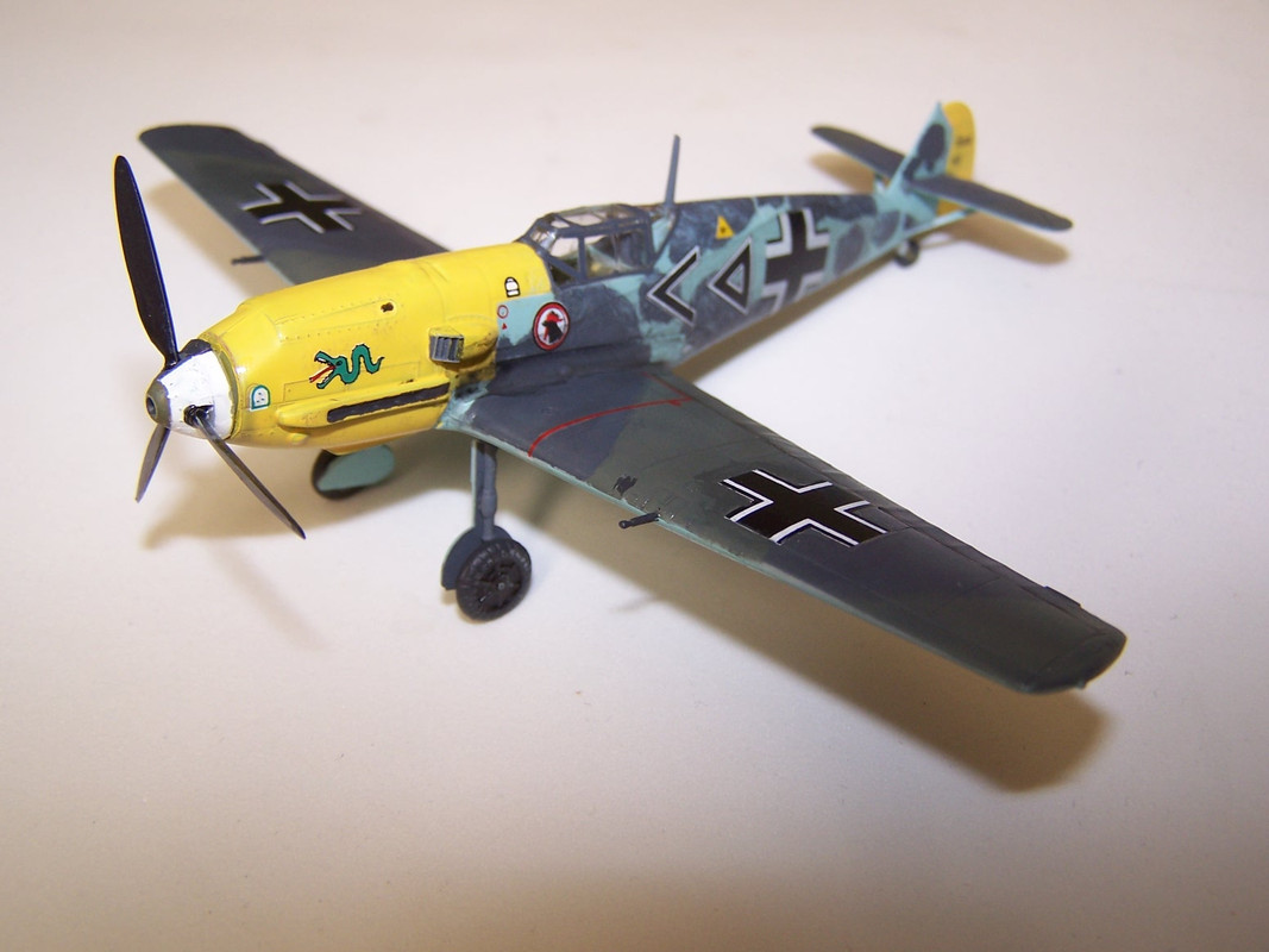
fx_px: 1393
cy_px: 476
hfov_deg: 49.0
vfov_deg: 37.7
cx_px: 634
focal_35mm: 38
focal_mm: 6.3
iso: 80
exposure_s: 1/60
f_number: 2.8
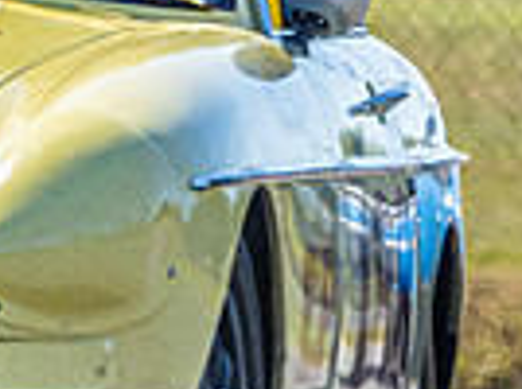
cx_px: -386
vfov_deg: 0.5
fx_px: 45640
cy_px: 150
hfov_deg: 0.7
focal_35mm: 3032
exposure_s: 1/800
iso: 400
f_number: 7.1
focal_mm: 300
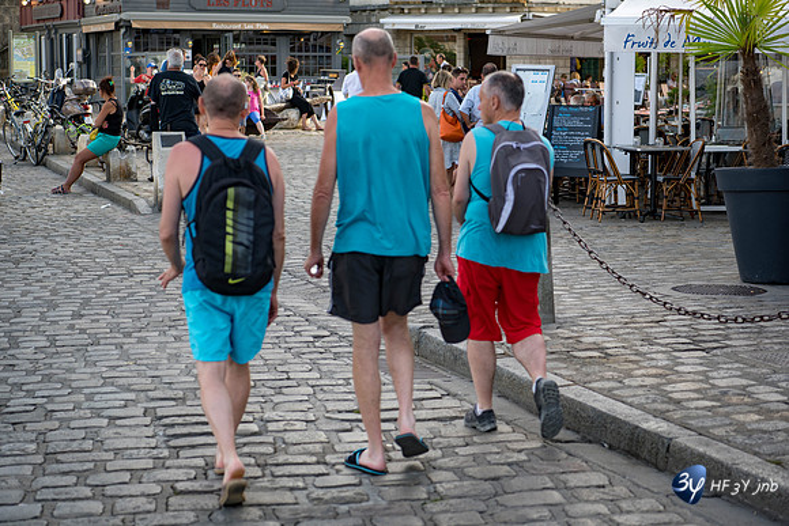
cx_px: 394
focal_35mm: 70
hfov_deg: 28.8
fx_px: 1534
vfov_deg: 19.5
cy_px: 263
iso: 64
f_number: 3.5
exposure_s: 1/200
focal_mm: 70
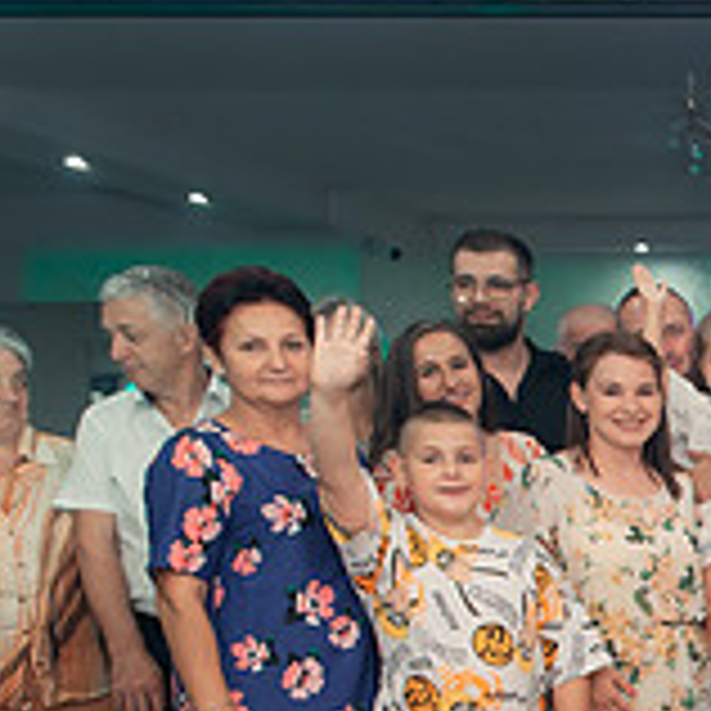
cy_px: 655
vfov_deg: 22.2
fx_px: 1766
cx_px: 1197
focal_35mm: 76
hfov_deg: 18.7
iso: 2000
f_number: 3.5
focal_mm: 24
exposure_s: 1/250
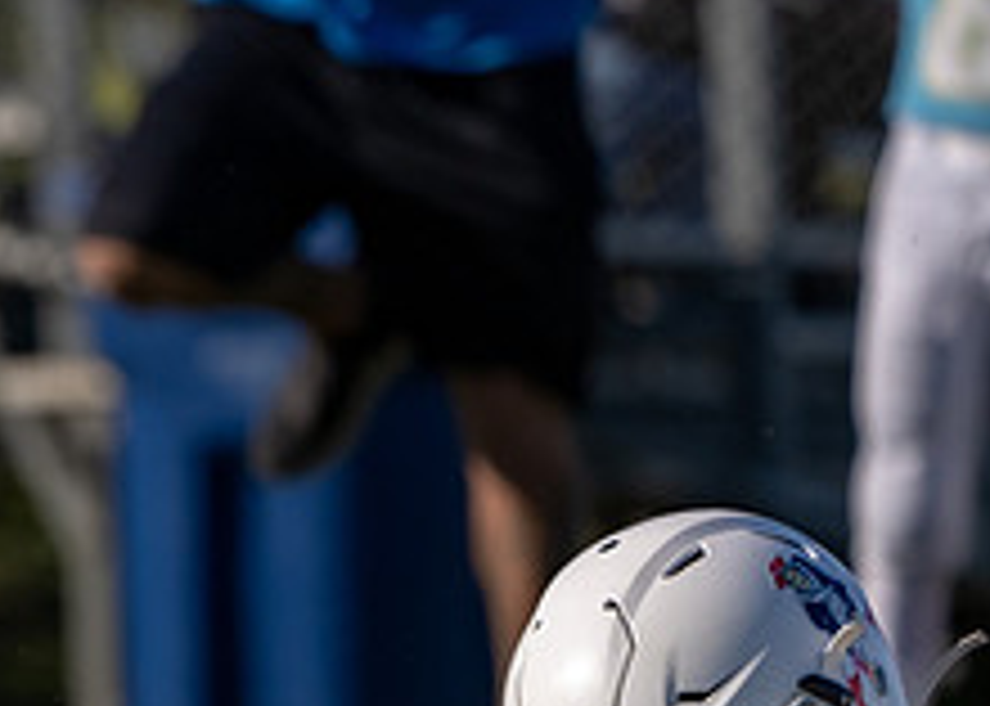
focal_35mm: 1039
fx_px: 29204
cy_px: 988
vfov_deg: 1.4
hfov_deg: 1.9
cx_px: -622
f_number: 5.6
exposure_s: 1/2500
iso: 250
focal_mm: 288
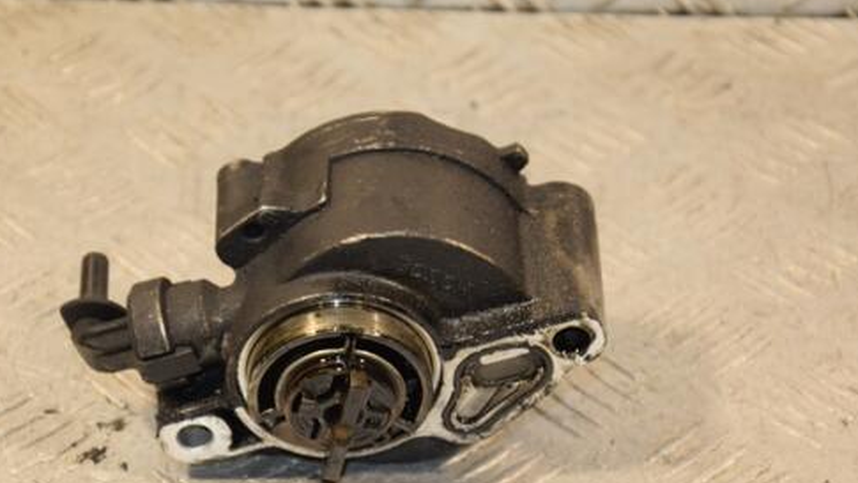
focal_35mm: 136
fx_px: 3095
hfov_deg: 15.8
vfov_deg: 8.9
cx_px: 368
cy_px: 338
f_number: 5.3
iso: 800
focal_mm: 70
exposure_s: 1/125
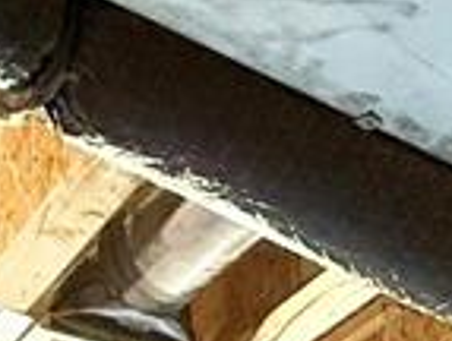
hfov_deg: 17.9
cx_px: 635
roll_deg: +0.3
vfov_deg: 10.7
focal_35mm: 100
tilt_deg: -2.6
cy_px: 998
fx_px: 1309
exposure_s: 1/120
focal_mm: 2.22
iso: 320
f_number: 2.2
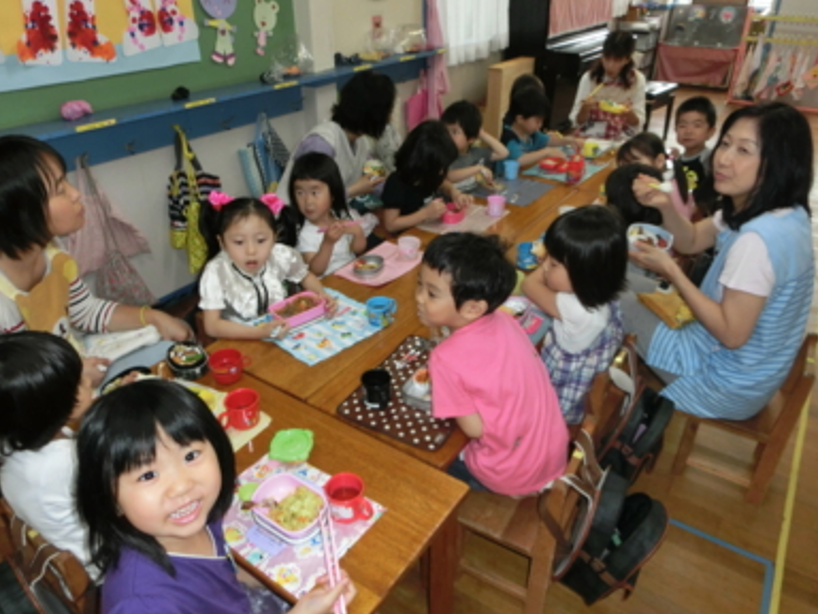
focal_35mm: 25
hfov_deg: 69.4
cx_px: 396
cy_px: 309
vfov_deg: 54.9
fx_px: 591
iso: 400
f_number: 3
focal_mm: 4.24
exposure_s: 1/125
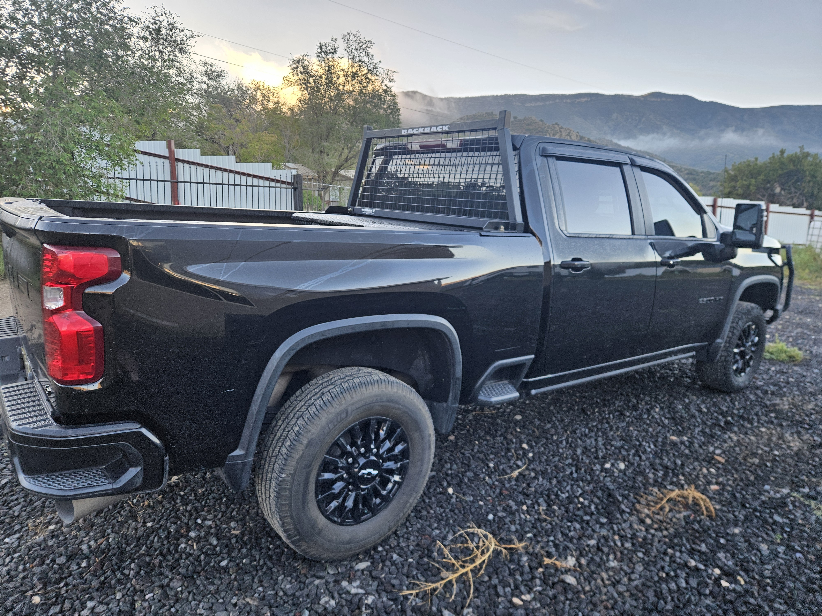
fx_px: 546
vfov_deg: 58.9
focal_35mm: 23
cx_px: 411
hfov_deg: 73.9
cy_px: 308
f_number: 1.8
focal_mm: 5.4
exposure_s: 1/180
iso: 80
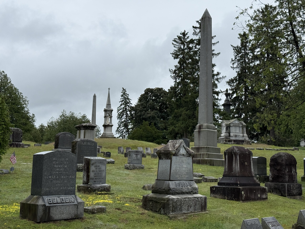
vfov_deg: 30.3
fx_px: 423
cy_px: 114
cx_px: 152
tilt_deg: +7.8
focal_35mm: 48
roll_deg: -1.2
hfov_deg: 39.7
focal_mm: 6.76
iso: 64
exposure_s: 1/2865
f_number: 1.78
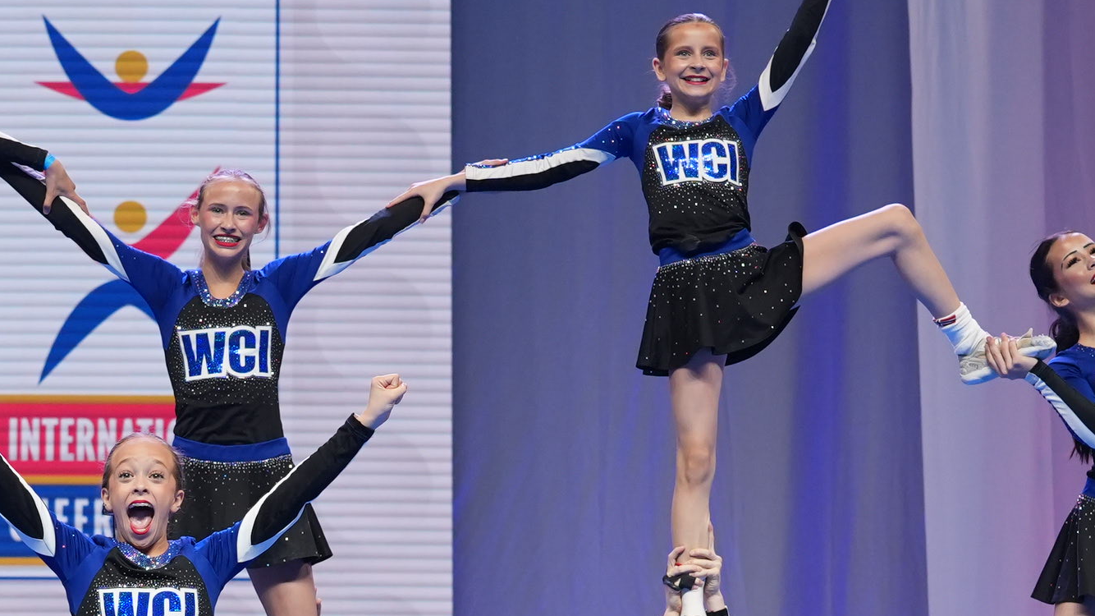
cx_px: 233
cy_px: 621
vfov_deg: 7.9
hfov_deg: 14.1
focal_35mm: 152
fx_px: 4413
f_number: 2.8
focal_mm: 42
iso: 1000
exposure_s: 1/1000
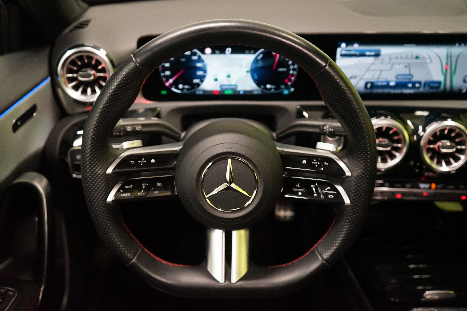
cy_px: 156
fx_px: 441
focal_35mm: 34
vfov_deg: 38.9
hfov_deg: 55.8
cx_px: 234
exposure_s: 1/60
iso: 5000
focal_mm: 34
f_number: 4
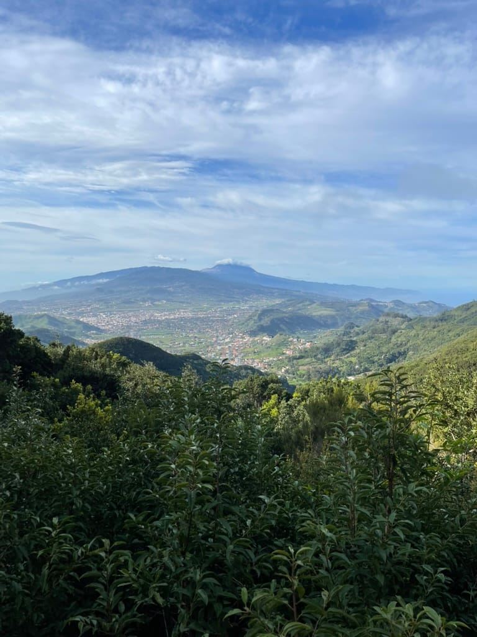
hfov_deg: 53.1
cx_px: 238
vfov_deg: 67.3
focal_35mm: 26
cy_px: 318
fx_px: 478
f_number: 1.6
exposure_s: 1/3922
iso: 32
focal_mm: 5.1
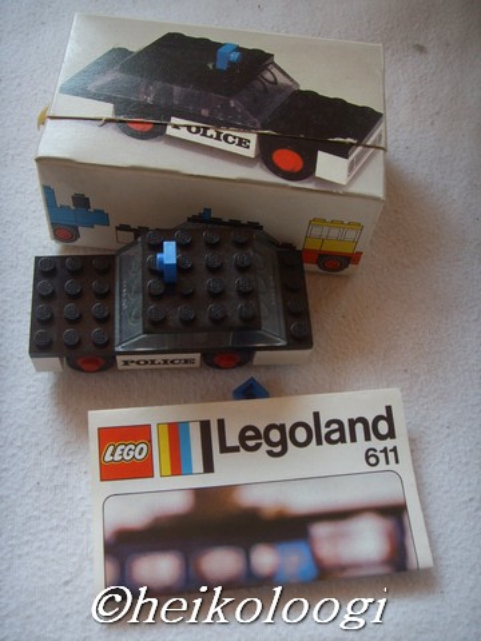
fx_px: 723
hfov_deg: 36.8
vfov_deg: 47.9
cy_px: 320
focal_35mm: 39
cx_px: 240
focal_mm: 6.6
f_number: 3.5
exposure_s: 1/90
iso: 100
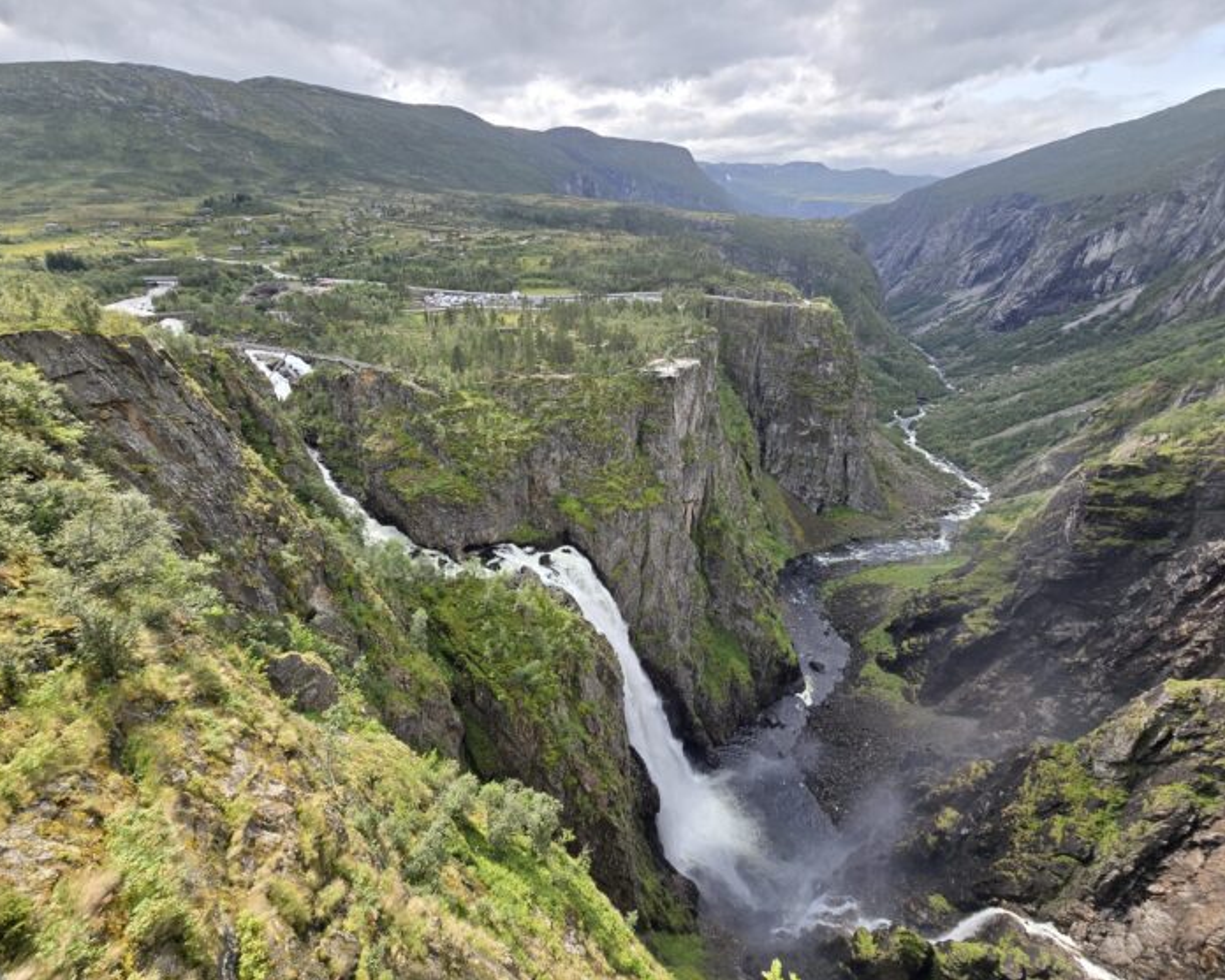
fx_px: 508
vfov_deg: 88.0
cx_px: 607
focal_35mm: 14
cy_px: 475
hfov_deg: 100.7
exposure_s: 1/994
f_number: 2.2
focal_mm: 2.2
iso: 50
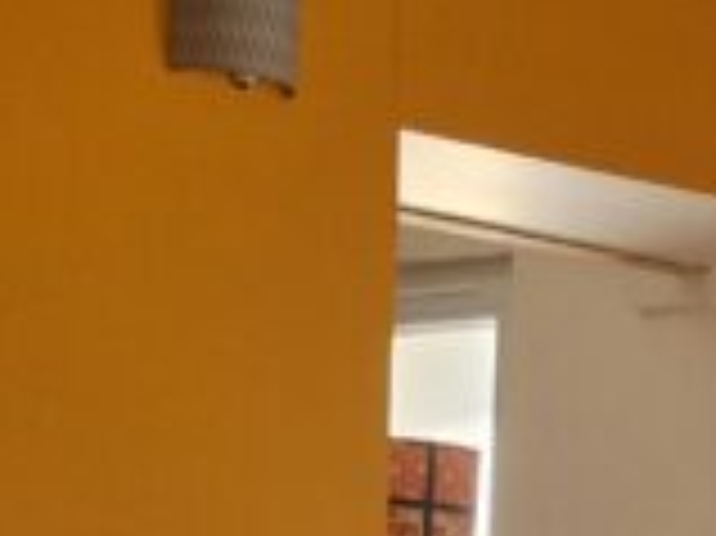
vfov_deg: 9.3
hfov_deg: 13.0
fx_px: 3059
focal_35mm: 148
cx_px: 856
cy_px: 1149
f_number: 1.8
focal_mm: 5.4
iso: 125
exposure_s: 1/180
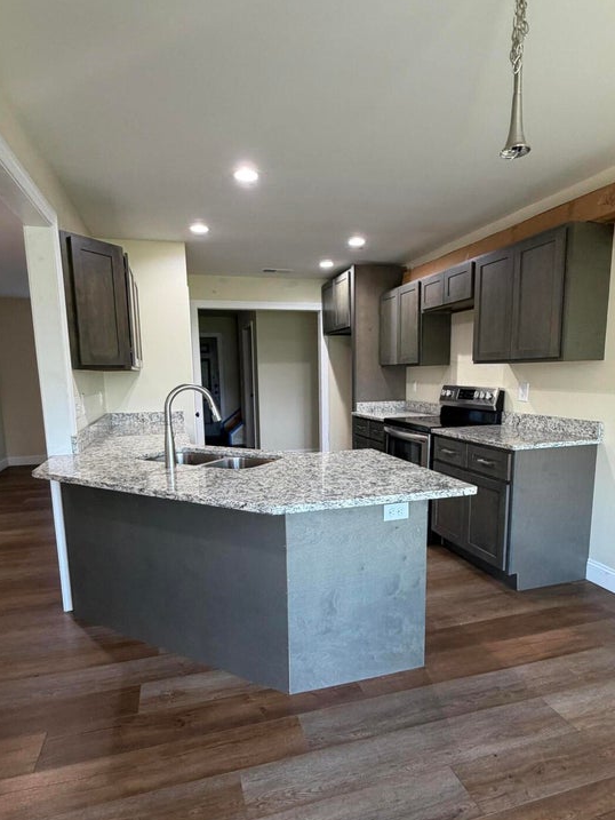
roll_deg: -1.8
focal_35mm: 20
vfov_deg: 81.5
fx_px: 474
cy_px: 452
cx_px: 304
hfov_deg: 66.0
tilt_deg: -7.1
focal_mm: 2.22
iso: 200
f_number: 2.2
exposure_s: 1/60
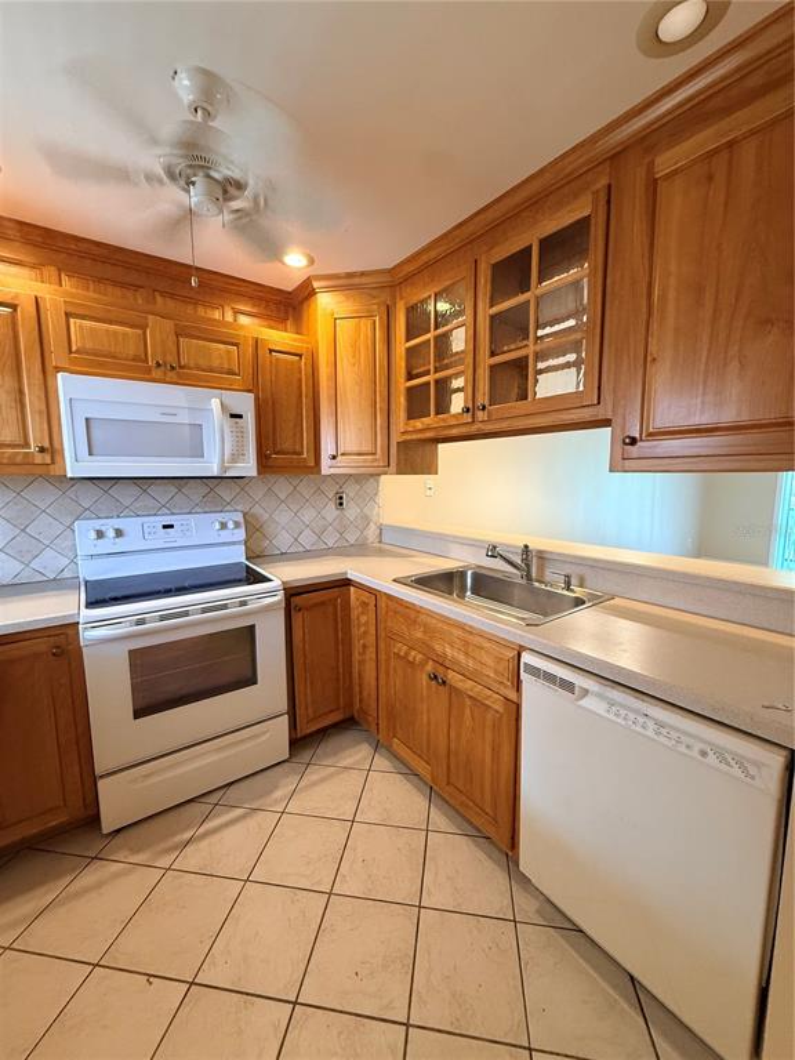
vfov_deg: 102.1
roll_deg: -0.3
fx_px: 429
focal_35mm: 14
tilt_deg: -5.7
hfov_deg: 85.7
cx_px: 398
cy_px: 530
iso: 320
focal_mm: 2.22
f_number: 2.2
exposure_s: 1/60
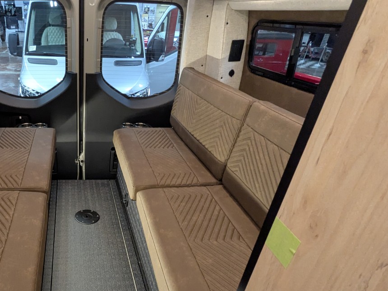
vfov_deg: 52.1
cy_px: 194
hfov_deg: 62.9
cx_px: 91
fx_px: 291
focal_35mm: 26
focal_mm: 2.35
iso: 653
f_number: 2.2
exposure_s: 1/33.3
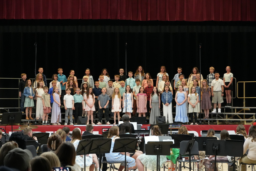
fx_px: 736
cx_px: 128
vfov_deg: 13.2
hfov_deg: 19.7
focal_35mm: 104
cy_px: 86
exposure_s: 1/200
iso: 6400
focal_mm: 69
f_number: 5.6
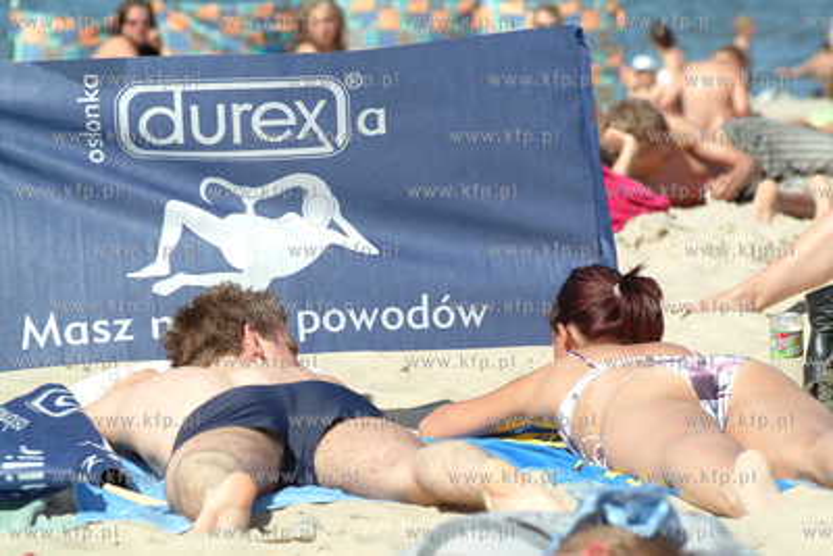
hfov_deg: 8.9
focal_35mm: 231
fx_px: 5347
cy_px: 278
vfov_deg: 6.0
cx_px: 416
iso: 100
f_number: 6.7
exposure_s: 1/350
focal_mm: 154
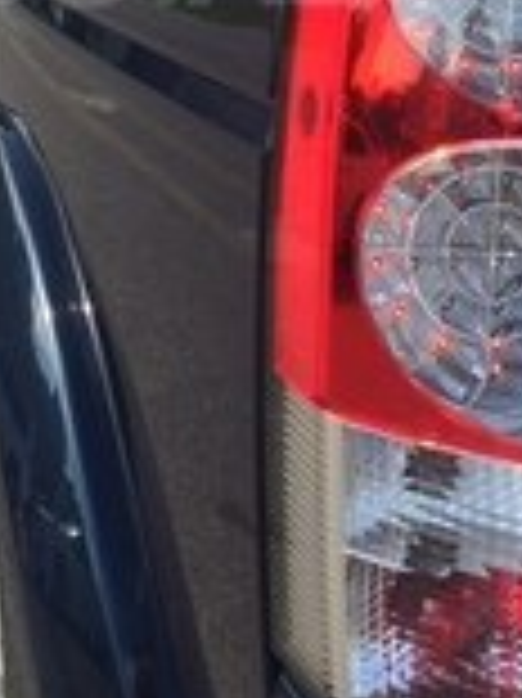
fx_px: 1872
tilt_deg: -8.0
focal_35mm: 93
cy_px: -45
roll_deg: +2.2
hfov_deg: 15.6
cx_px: 22
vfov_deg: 20.3
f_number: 2.2
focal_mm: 4.15
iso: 32
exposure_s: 1/977
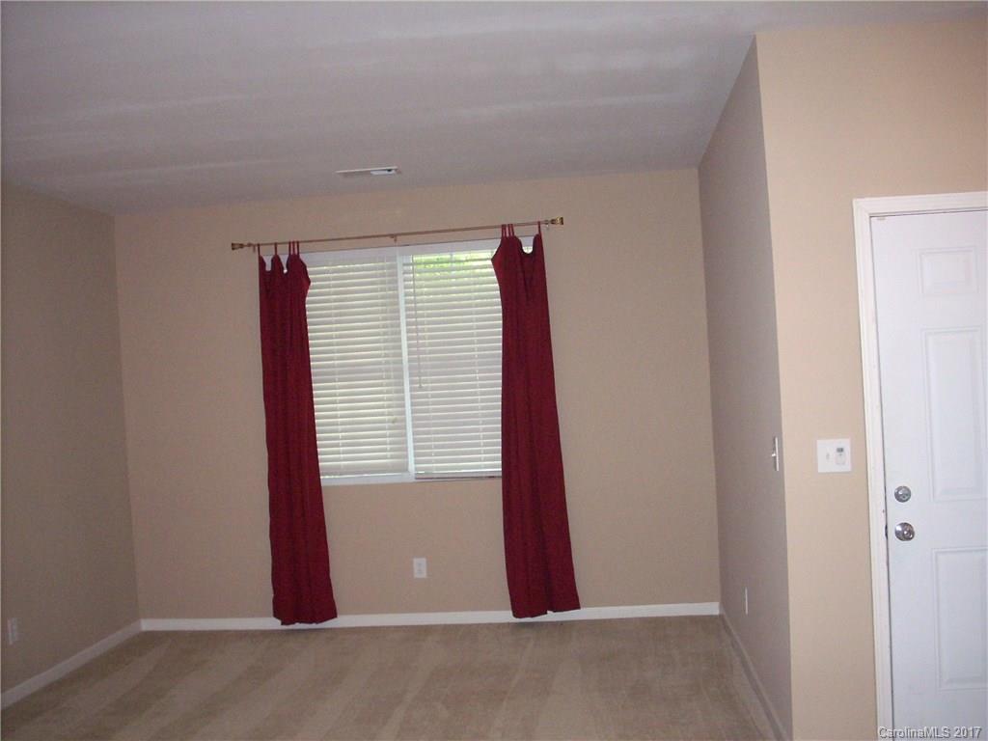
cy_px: 370
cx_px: 494
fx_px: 1056
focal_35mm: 37
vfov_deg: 38.7
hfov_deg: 50.1
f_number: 2.8
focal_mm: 6.2
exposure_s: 1/60
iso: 400
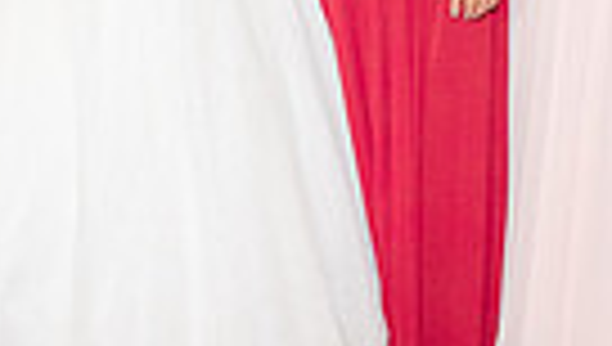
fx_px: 1885
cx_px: 153
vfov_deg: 10.2
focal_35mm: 116
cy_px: -146
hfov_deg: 18.3
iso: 1600
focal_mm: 26
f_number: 4
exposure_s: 1/160
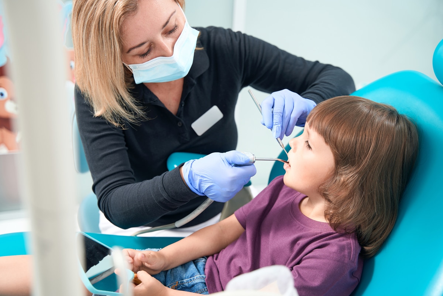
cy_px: 148
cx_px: 222
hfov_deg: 36.9
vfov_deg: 25.1
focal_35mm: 54
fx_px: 664
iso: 100
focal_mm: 54
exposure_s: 1/200
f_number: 3.5
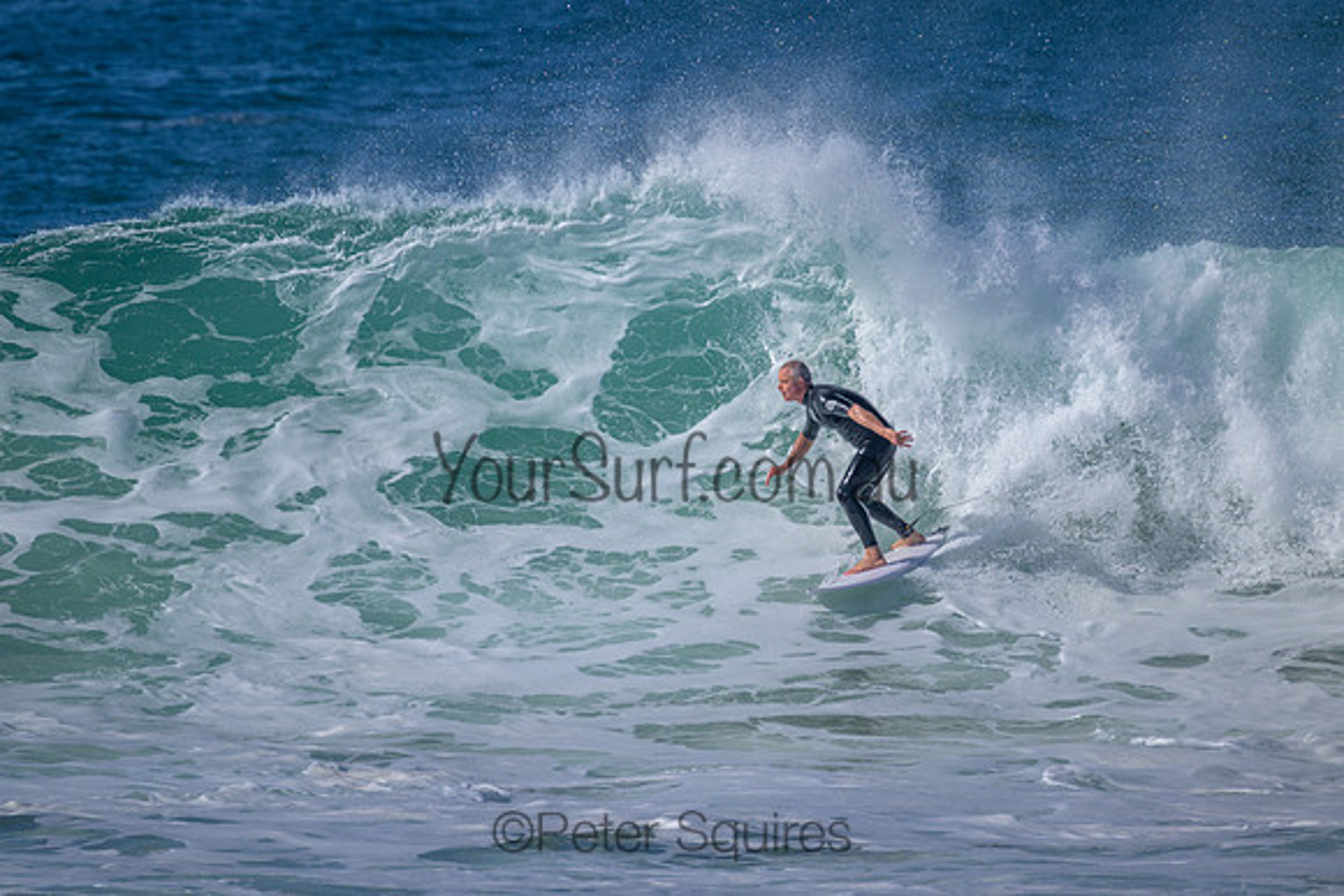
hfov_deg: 2.6
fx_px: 29872
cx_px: 672
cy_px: 448
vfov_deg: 1.7
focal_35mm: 800
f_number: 11
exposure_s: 1/2000
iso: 720
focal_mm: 800
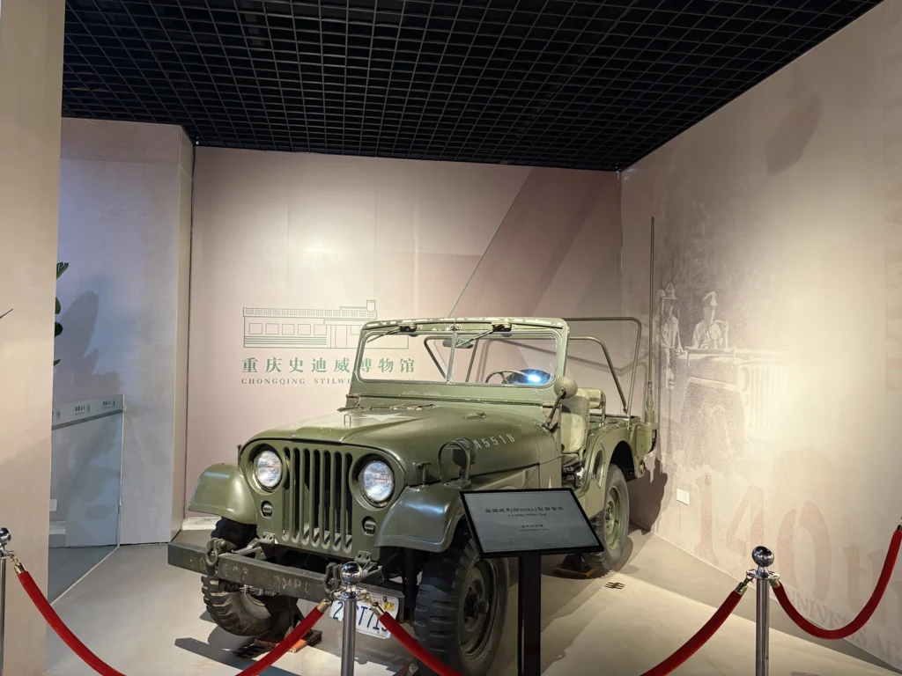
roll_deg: -0.3
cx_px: 451
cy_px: 338
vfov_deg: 53.1
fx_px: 677
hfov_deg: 67.3
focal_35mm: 26
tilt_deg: +2.9
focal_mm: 5.96
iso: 250
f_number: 1.6
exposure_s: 1/50
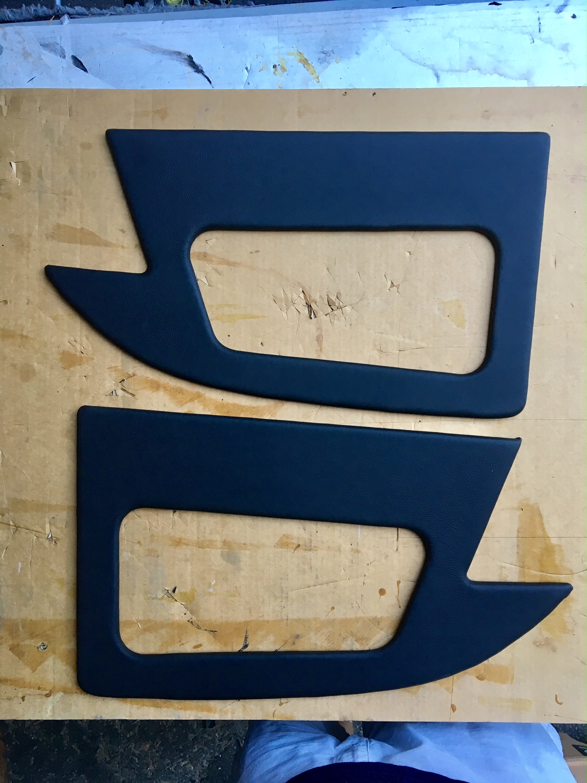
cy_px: 392
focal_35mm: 29
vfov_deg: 61.7
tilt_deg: -87.4
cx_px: 294
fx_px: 656
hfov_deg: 48.2
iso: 25
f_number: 2.2
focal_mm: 4.15
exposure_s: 1/30
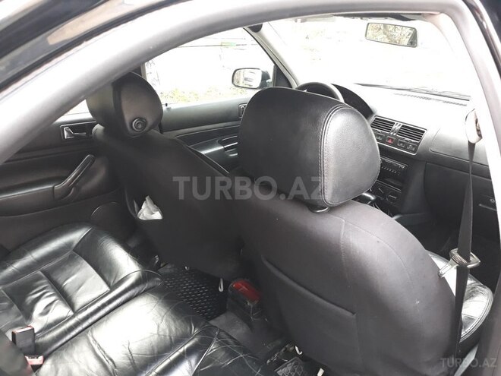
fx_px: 391
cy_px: 188
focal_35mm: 27
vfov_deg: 51.4
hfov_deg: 65.3
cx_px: 250
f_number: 1.7
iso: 250
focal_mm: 3.71
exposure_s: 1/50
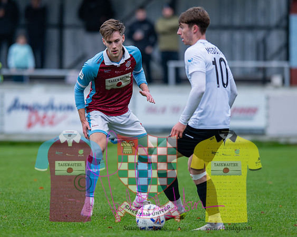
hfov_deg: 3.7
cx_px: 113
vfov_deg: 2.9
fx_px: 4613
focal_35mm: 525
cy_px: 117
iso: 1600
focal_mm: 300
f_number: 2.8
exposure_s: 1/1600
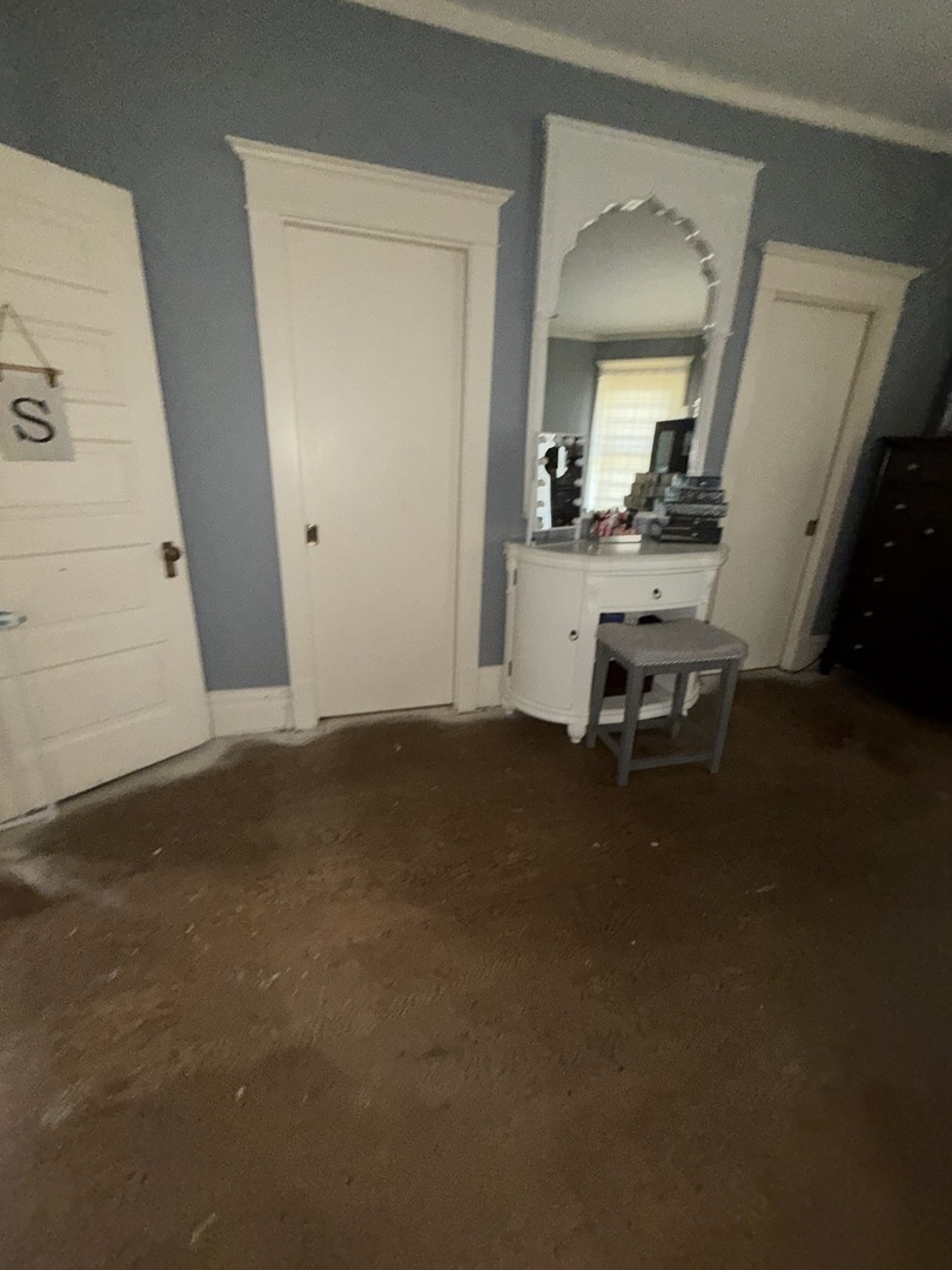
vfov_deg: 102.1
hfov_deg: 85.7
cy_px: 635
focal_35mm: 14
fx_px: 513
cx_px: 476
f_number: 2.2
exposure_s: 1/60
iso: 250
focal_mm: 2.22
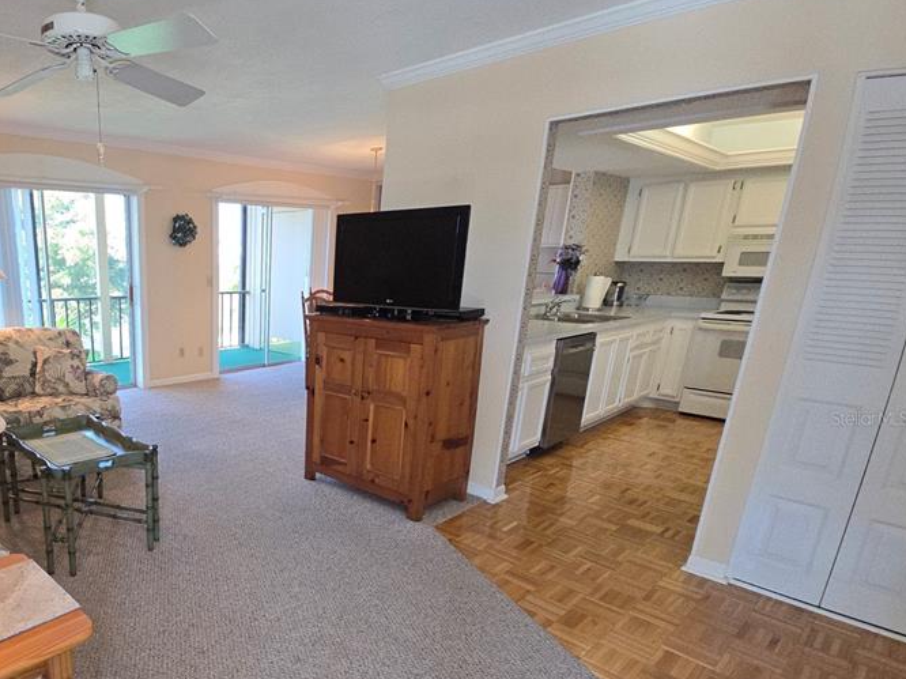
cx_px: 216
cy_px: 418
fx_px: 523
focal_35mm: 20
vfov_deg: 65.1
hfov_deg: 75.3
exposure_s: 1/60
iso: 125
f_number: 2.2
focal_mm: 2.2
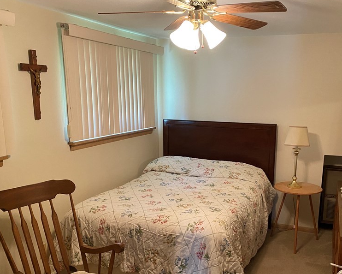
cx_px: 218
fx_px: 354
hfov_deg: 50.9
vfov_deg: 41.9
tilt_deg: -12.5
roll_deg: -1.3
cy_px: 172
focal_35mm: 35
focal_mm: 4.25
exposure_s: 1/40
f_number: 1.8
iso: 400
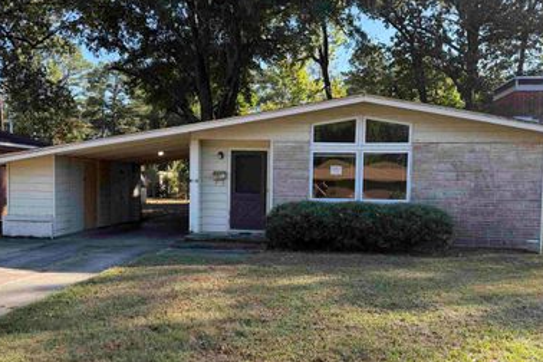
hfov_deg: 57.2
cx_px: 274
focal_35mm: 33
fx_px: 498
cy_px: 209
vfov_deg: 39.9
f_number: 1.78
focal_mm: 6.76
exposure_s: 1/1292
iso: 100
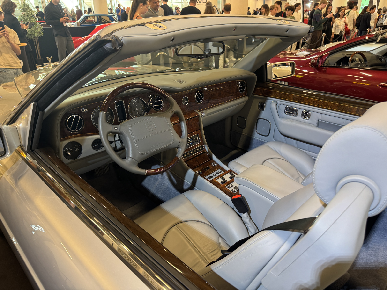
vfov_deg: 56.8
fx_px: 268
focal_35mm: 24
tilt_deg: -26.0
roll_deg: -0.8
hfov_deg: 71.6
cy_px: 145
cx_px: 194
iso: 250
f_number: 1.78
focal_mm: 6.76
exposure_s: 1/50
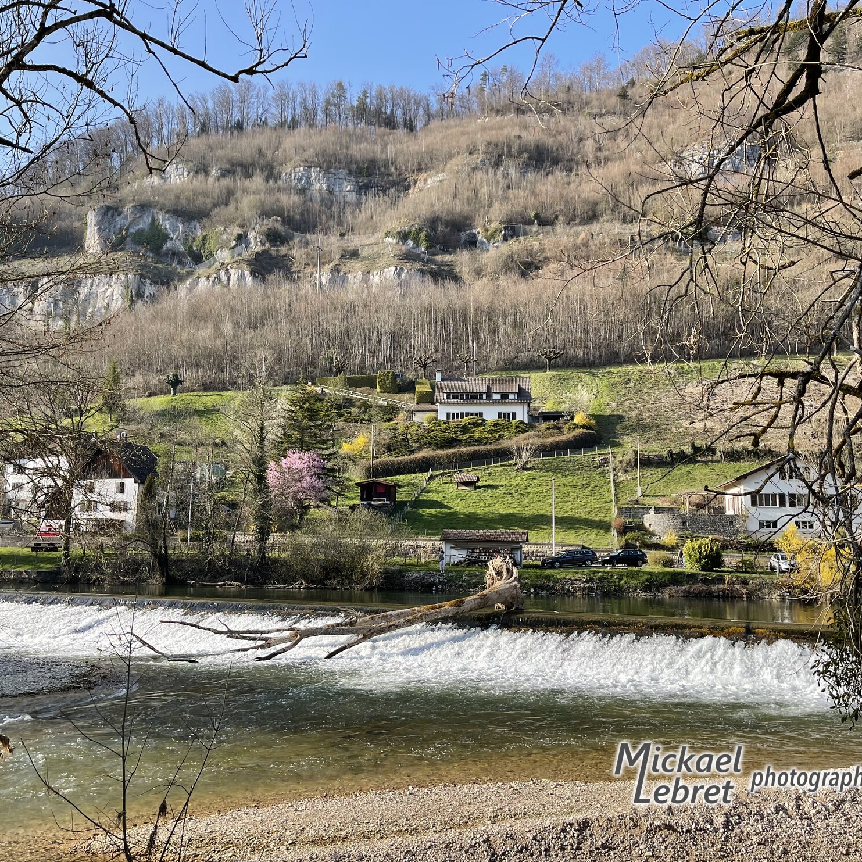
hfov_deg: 52.5
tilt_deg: +8.5
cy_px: 430
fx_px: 873
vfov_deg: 52.5
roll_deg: -0.6
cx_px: 403
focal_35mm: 31
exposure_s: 1/1087
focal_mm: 5.1
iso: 32
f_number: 1.6
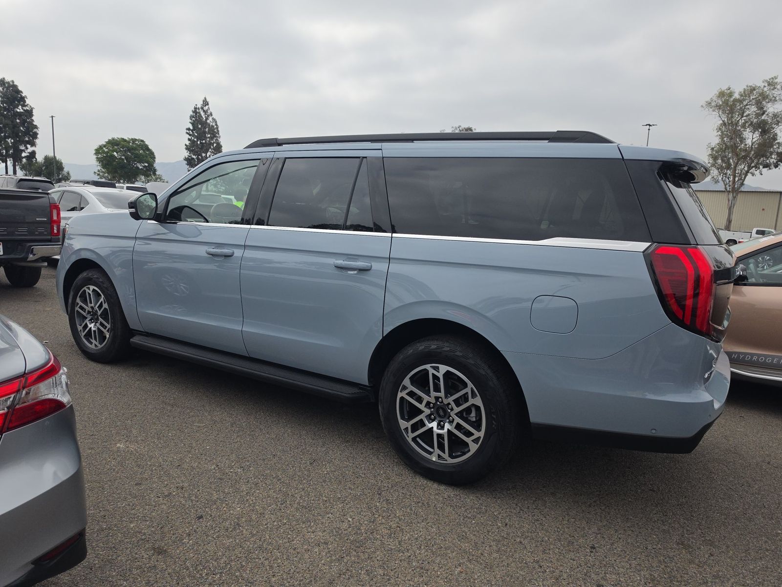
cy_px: 294
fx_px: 520
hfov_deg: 73.9
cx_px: 391
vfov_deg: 58.9
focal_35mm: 23
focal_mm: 6.5
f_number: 1.4
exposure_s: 1/7058
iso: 64
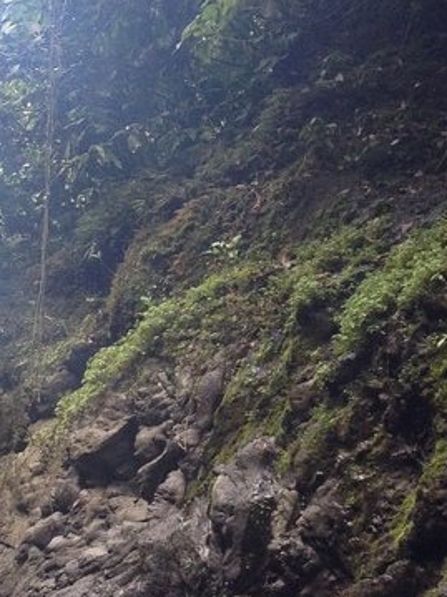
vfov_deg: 16.8
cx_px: 425
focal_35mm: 117
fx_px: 2016
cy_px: 276
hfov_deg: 12.5
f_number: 2.4
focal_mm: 4.28
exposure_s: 1/120
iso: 80
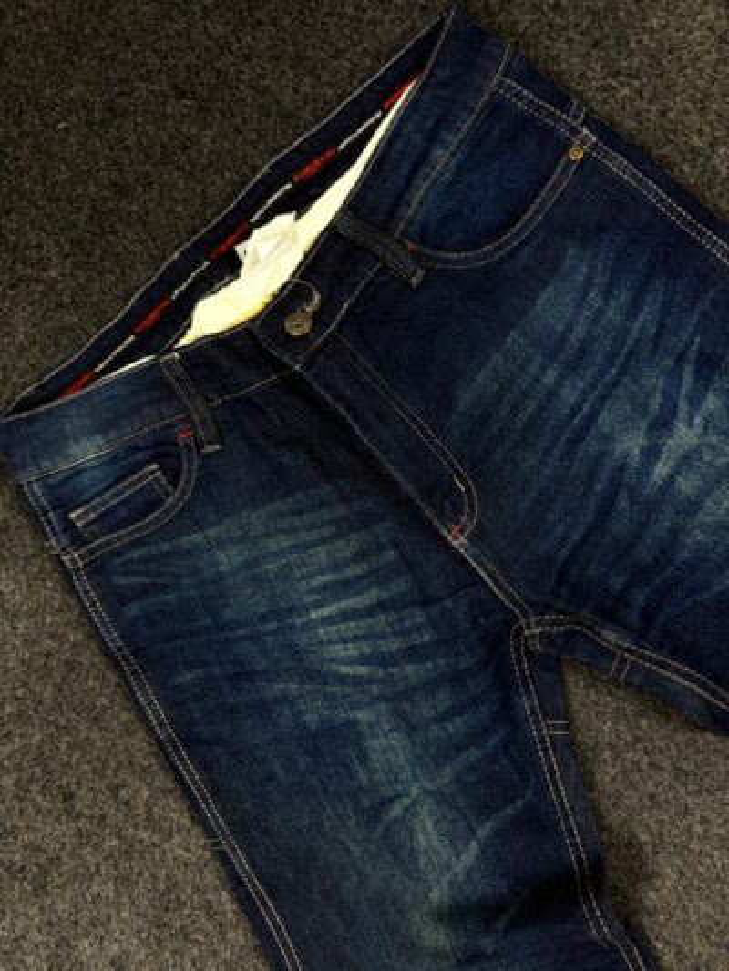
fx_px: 674
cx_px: 364
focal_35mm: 24
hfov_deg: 56.8
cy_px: 486
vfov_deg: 71.6
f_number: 1.78
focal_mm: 6.76
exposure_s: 1/50
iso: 125
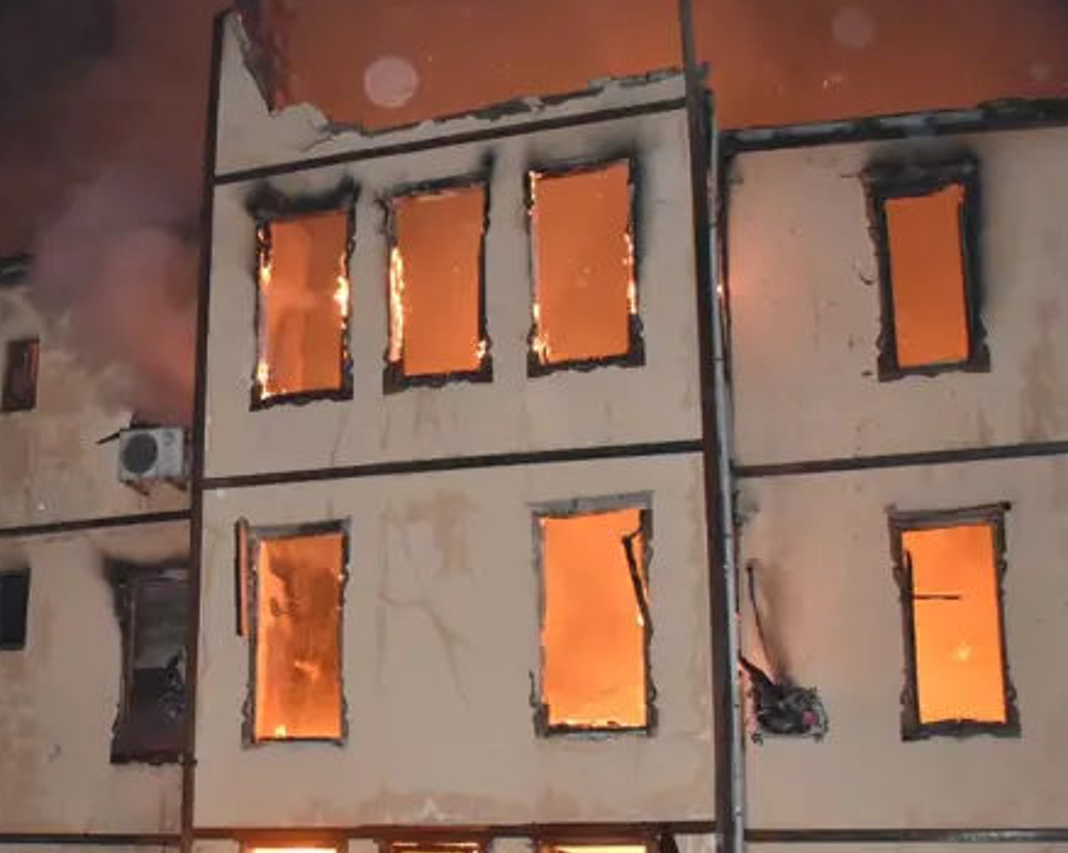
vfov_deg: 29.6
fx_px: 1611
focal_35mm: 51
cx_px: 256
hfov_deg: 35.8
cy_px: 485
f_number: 3.5
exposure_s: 1/60
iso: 2500
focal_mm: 18
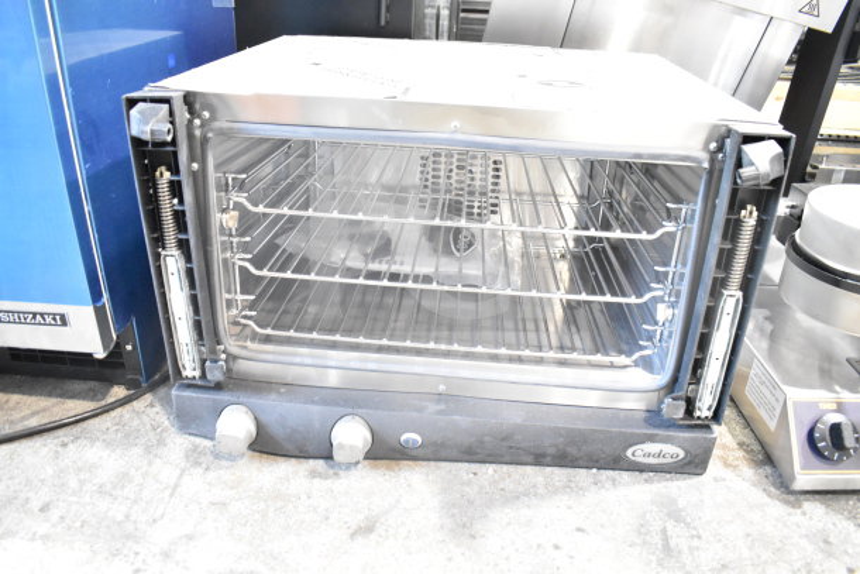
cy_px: 287
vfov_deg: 48.0
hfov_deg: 67.4
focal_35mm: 27
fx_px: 645
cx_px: 430
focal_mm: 18
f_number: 4.5
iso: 6400
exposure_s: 1/80
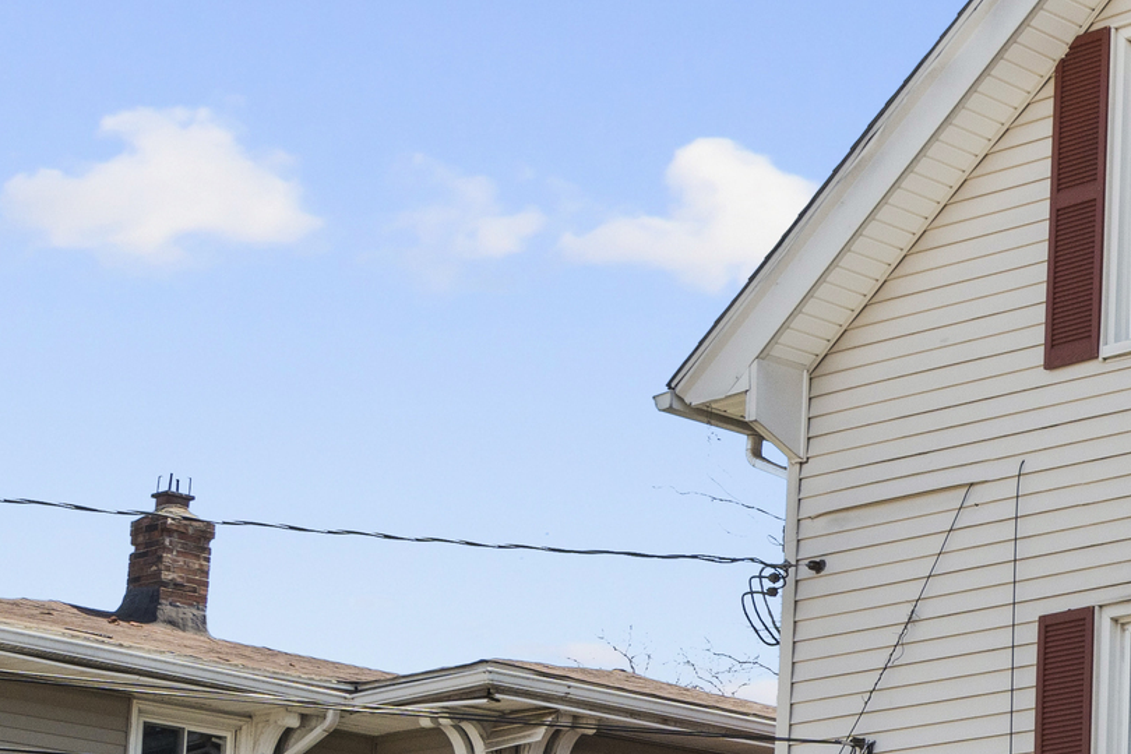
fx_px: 3456
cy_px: 803
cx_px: 1863
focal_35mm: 110
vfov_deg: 12.3
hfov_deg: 16.4
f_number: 9
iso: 250
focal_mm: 29
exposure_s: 1/60
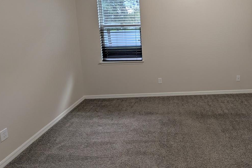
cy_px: 45
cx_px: 175
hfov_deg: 80.2
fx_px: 140
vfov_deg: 59.1
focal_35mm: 20
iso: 69
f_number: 1.7
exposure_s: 1/120
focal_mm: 2.02
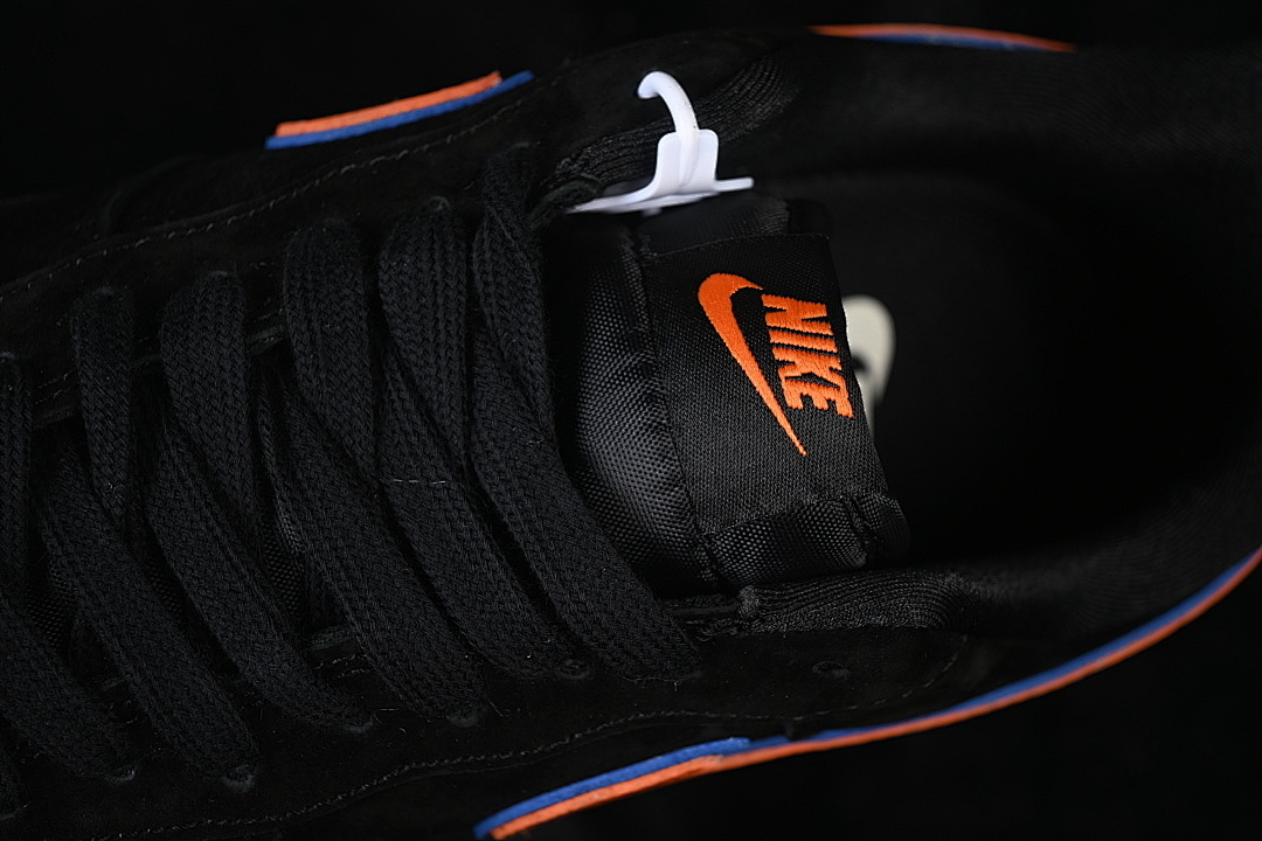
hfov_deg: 27.0
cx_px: 631
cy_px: 420
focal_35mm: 75
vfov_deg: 18.2
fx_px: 2629
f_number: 6.3
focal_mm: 50
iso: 160
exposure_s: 1/50
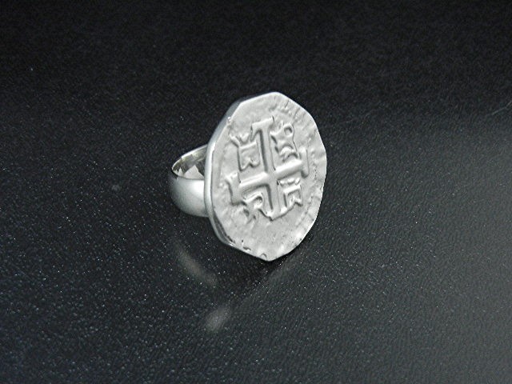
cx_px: 256
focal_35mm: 59
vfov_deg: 24.8
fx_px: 873
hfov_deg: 32.7
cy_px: 192
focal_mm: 10.6
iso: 800
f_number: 8
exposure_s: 1/30
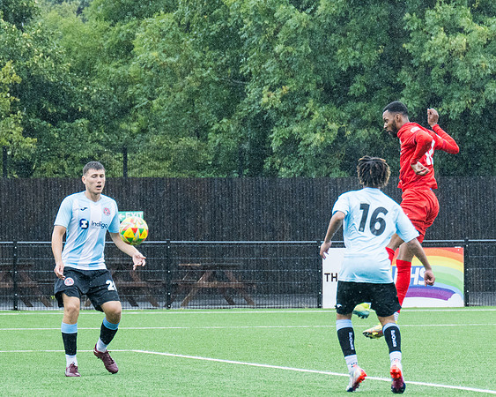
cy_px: 92
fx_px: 3904
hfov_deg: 7.3
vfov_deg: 5.8
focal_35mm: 266
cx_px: 424
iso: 1000
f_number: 4
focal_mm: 98
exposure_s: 1/1600
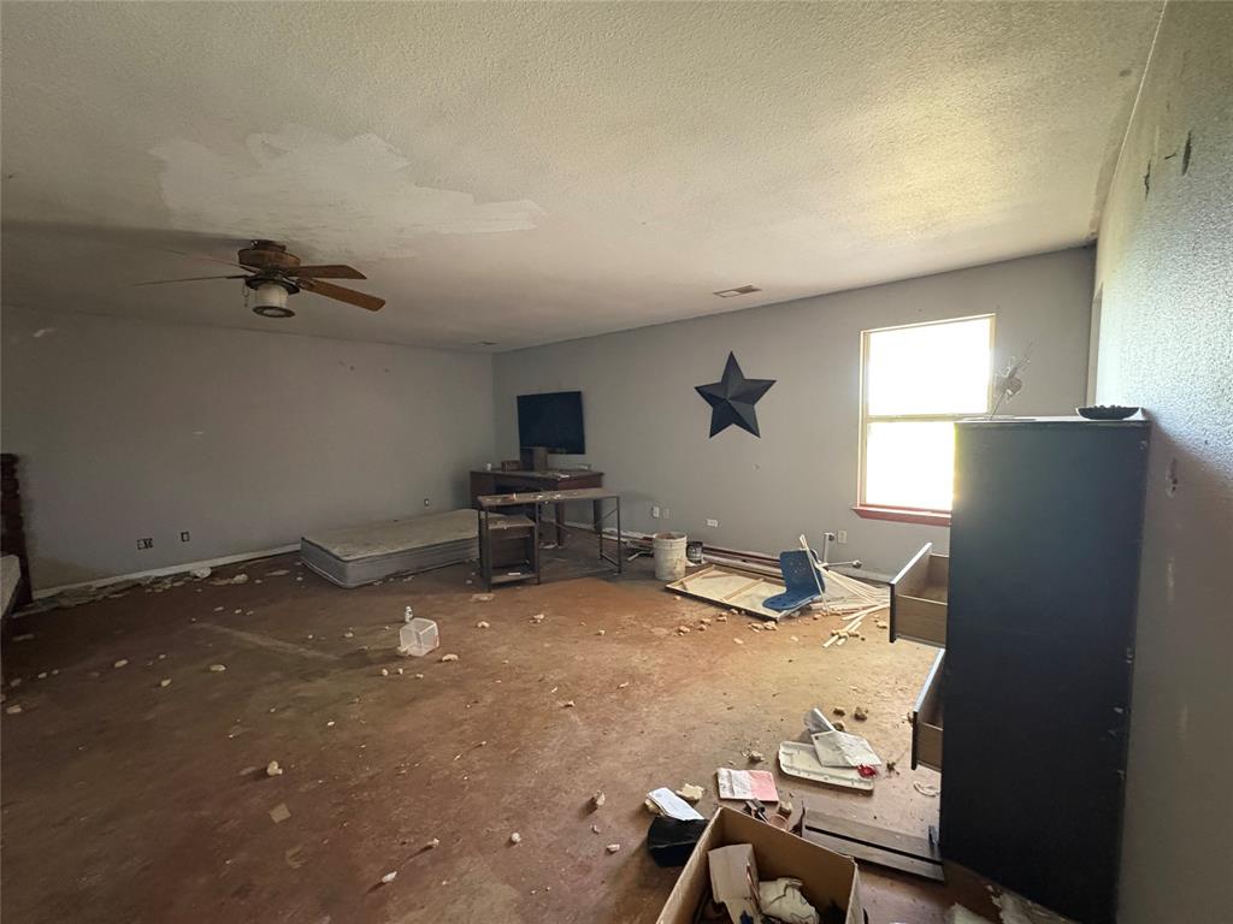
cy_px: 462
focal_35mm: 14
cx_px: 616
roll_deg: +1.4
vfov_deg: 85.7
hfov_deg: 102.1
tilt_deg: -5.1
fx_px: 499
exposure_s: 1/37
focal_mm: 2.22
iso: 1000
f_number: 2.2
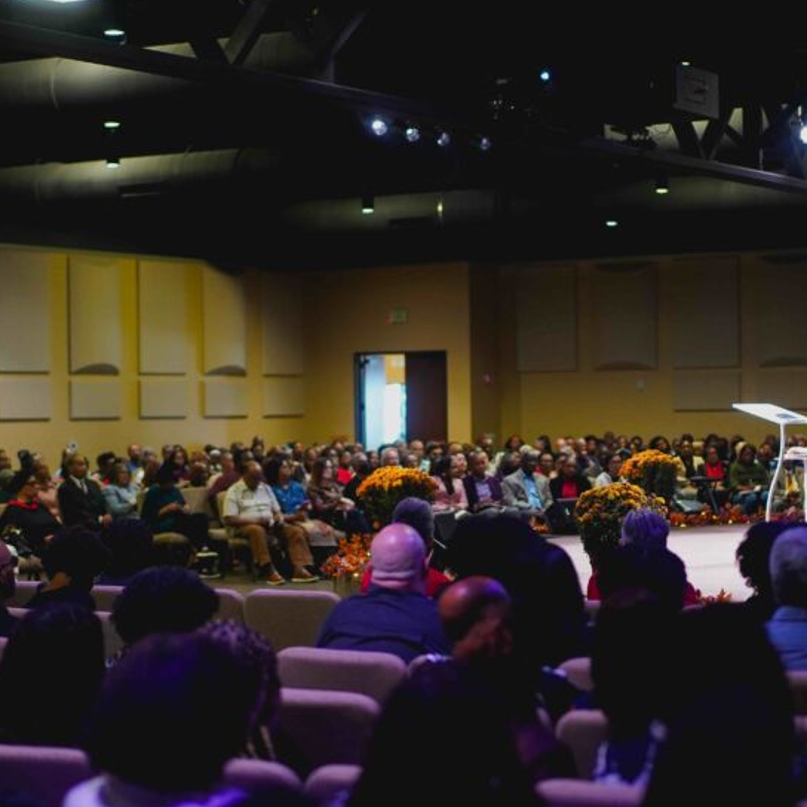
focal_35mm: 88
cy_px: 428
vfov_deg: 19.7
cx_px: 469
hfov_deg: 19.7
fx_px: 2321
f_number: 1.8
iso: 2000
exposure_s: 1/125
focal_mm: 55
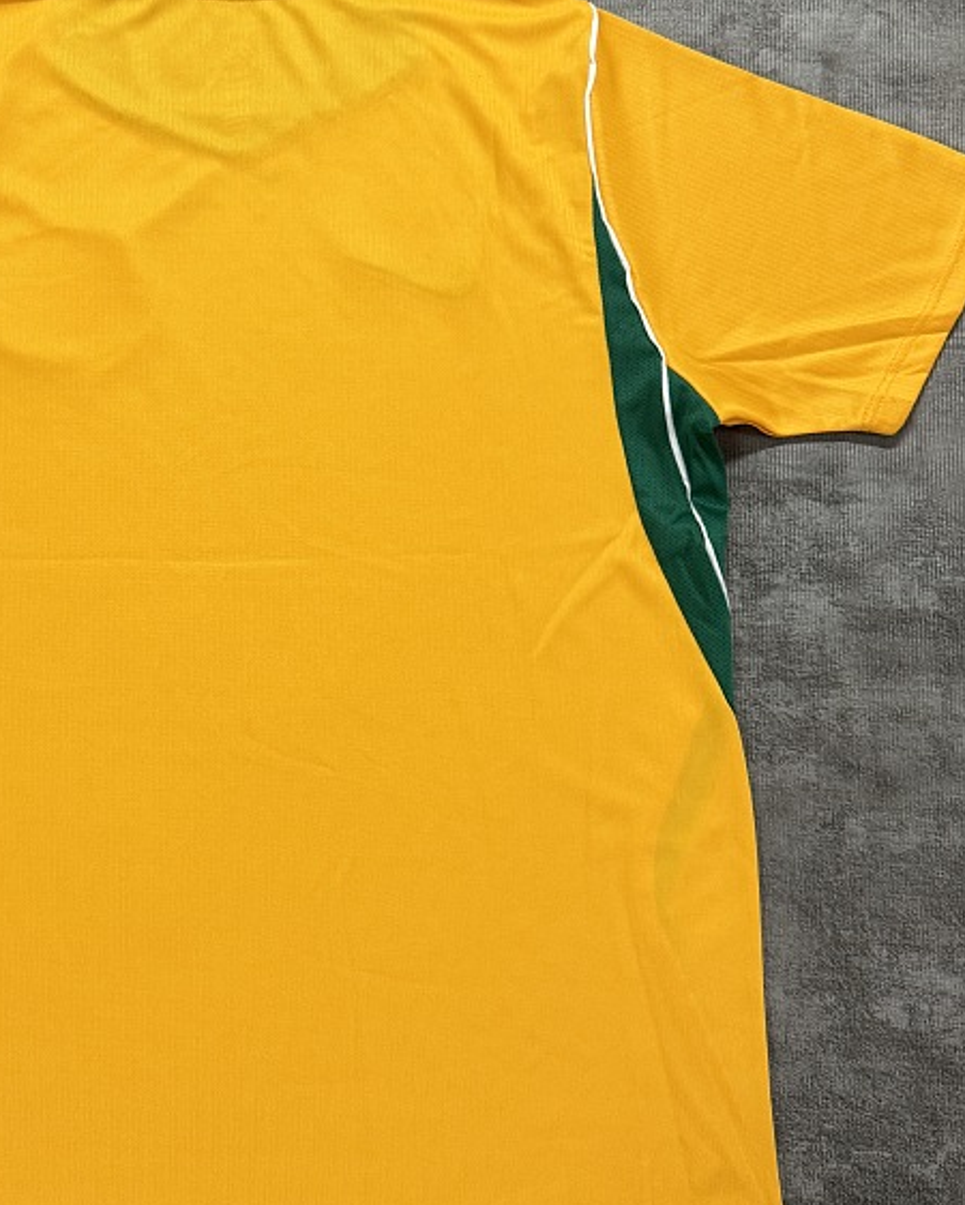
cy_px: 506
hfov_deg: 32.9
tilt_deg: -78.6
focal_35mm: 45
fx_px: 1606
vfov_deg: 41.0
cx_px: 255
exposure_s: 1/50
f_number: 1.78
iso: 200
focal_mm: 6.76
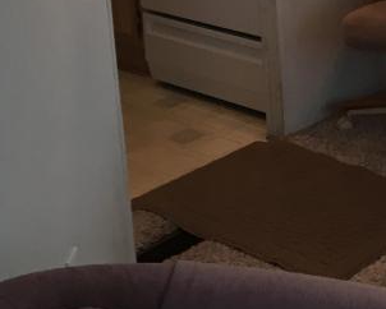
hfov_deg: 18.2
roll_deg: +0.5
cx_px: 542
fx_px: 1097
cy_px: -135
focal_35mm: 96
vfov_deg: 15.0
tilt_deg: -10.9
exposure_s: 1/30
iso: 50
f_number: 2.2
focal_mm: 4.15
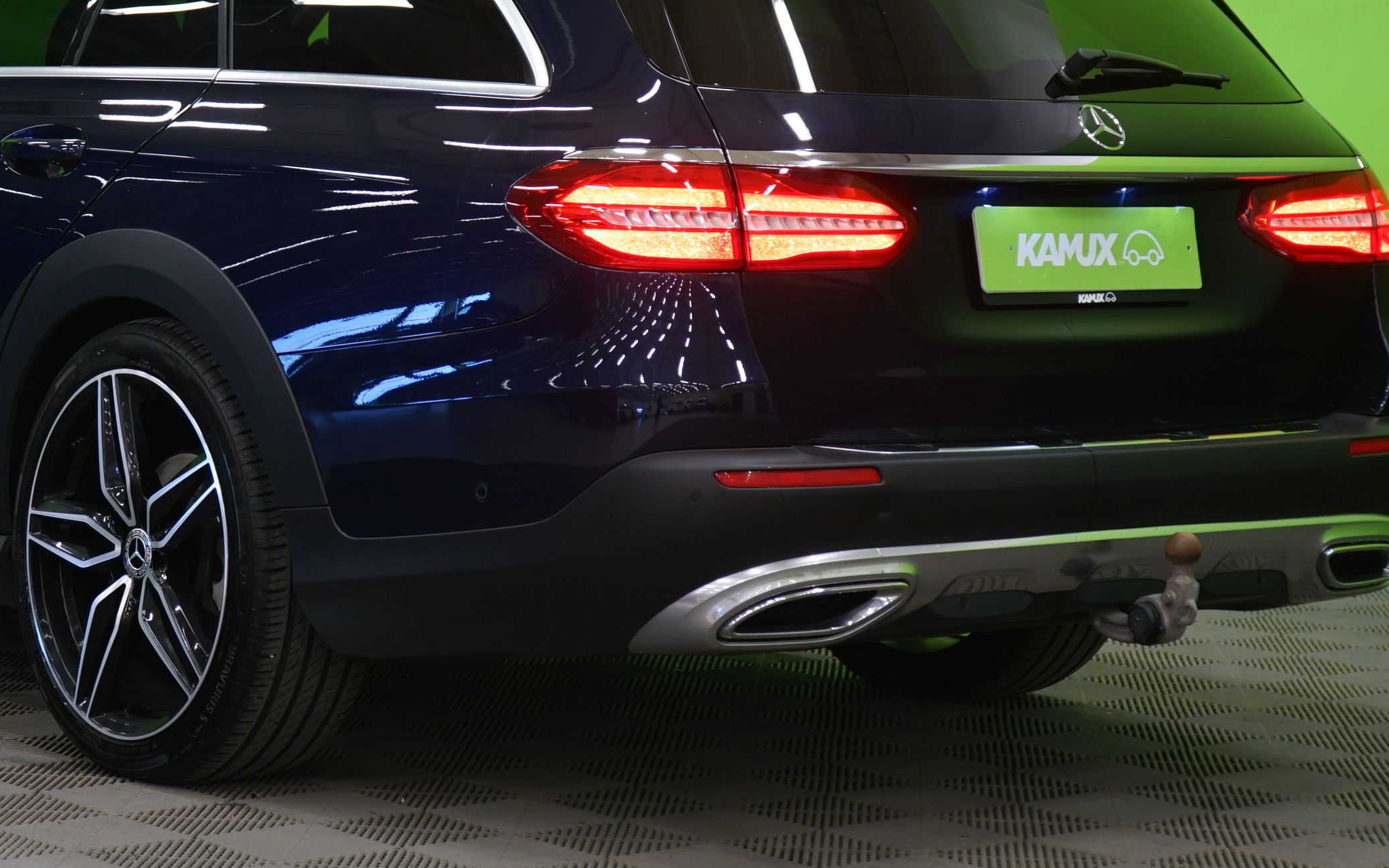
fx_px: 3710
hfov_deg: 21.0
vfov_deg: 13.3
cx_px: 359
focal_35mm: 98
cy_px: 141
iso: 400
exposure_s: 1/8
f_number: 5
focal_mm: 51
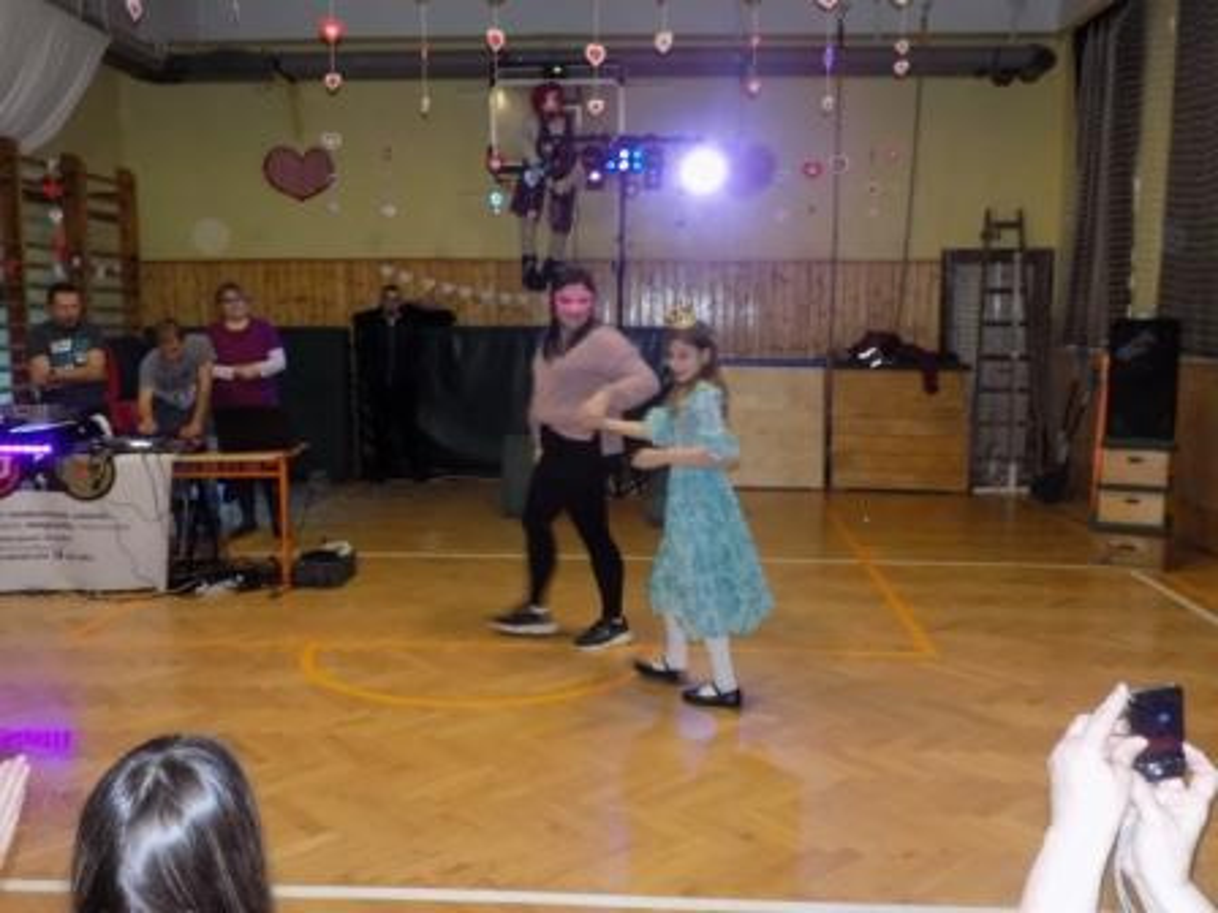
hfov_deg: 60.0
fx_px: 1056
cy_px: 456
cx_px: 609
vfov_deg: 46.8
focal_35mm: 30
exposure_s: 1/30
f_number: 3.3
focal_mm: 5.3
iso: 360
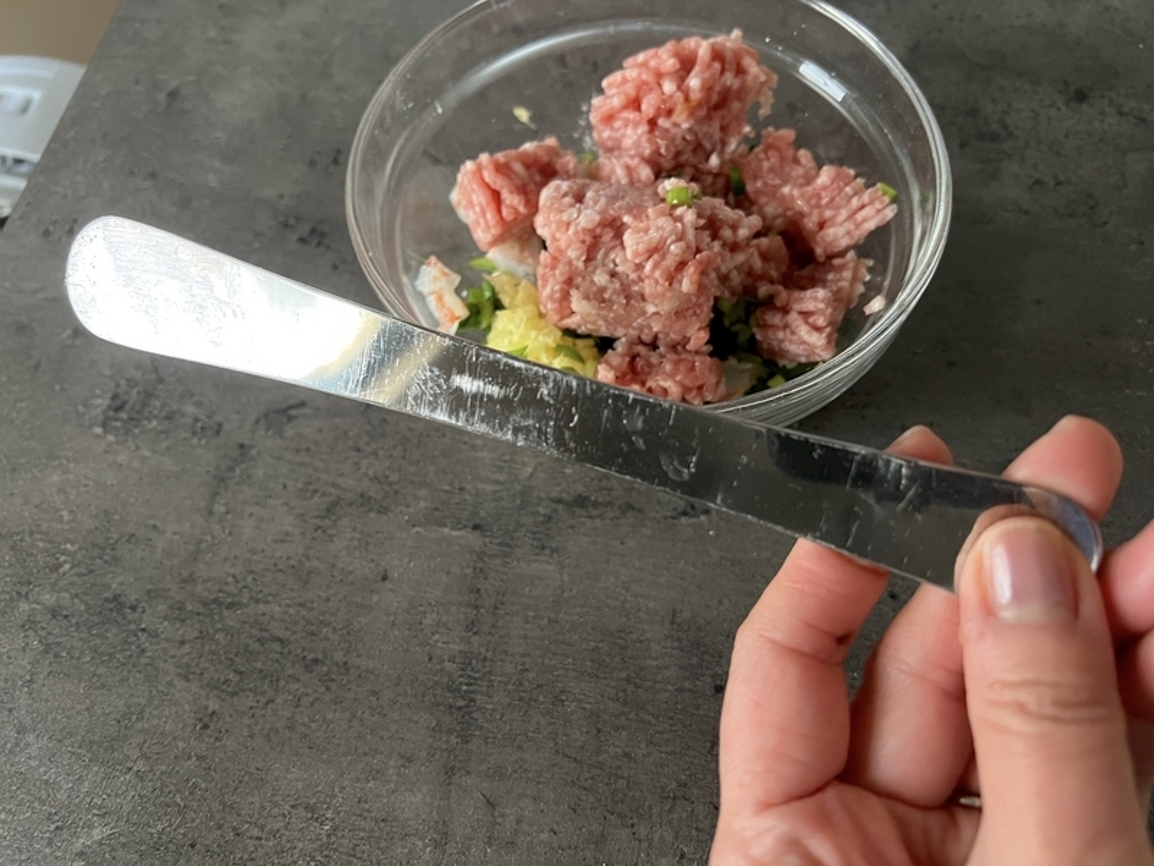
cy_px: 433
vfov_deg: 53.1
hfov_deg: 67.3
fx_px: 867
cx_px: 577
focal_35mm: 26
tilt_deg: -64.2
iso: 500
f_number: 1.5
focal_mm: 5.7
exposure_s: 1/40
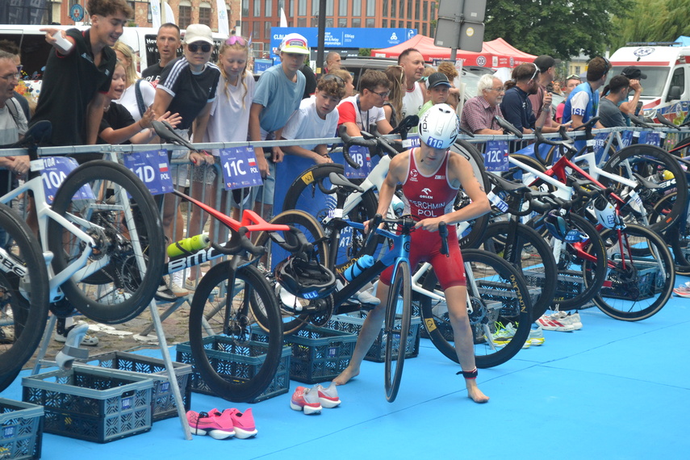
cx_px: 345
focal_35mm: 82
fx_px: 1581
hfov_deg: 24.6
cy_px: 230
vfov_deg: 16.6
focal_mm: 55
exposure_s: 1/500
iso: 1250
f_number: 5.6
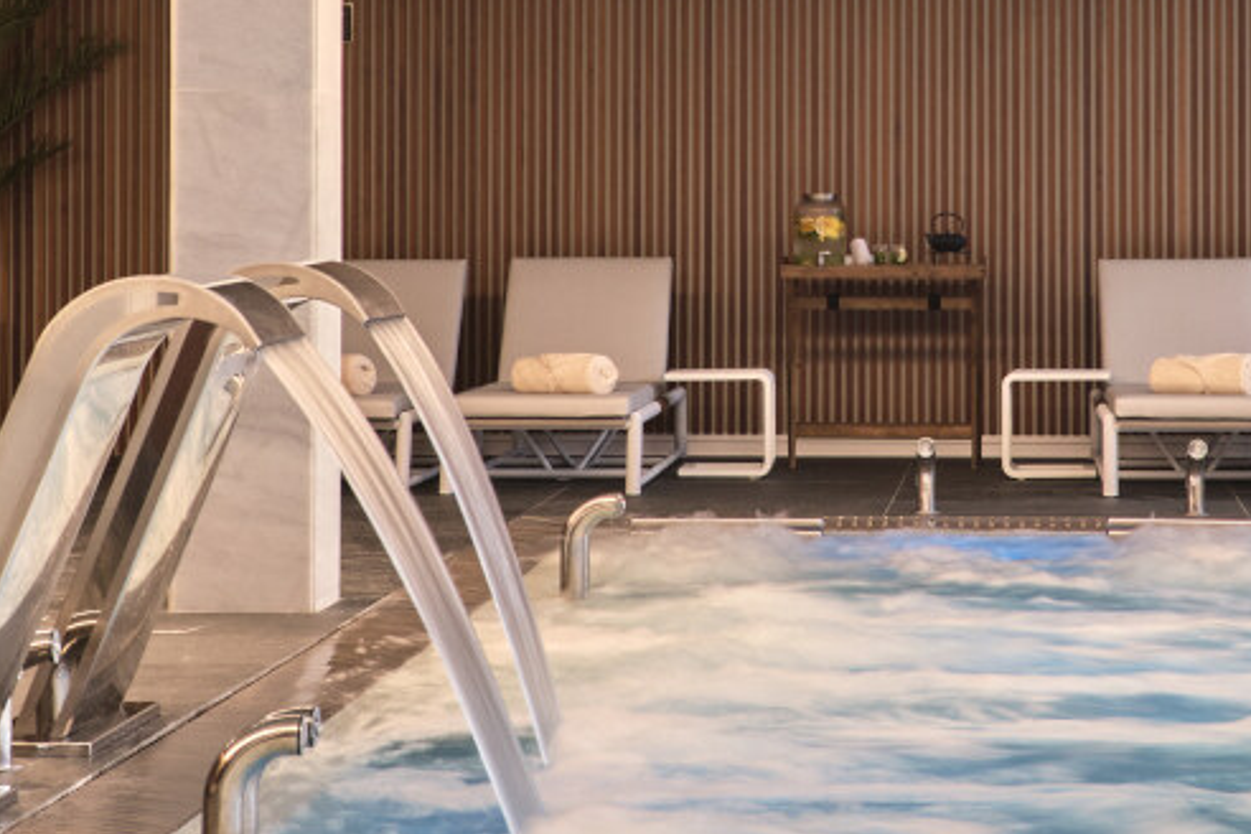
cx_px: 870
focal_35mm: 117
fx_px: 4065
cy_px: 211
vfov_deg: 11.7
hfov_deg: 17.4
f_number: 8
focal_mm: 32
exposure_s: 1/4
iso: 160
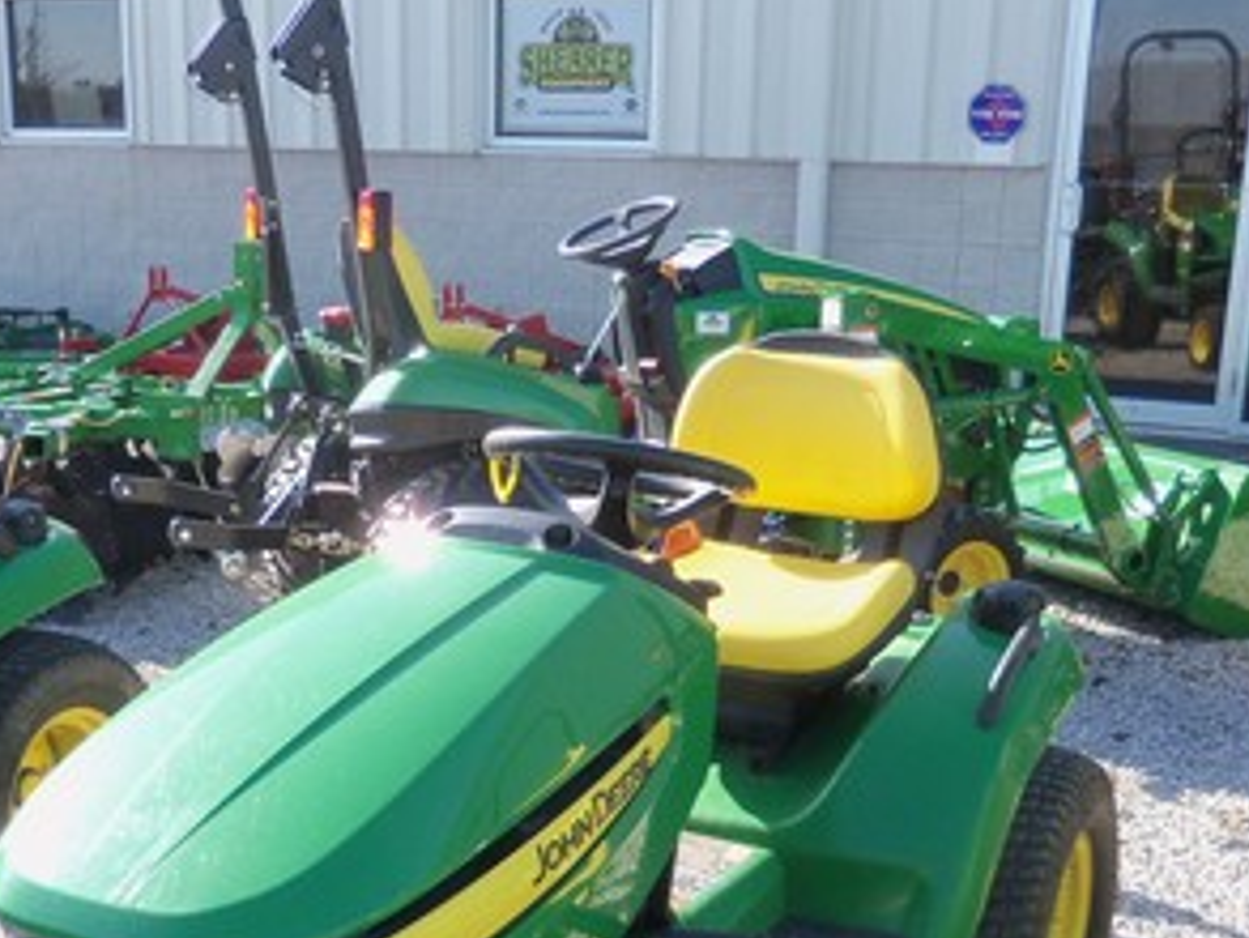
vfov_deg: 27.4
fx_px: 1877
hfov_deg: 36.8
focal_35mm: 52
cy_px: 785
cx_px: 563
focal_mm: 5.1
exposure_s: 1/125
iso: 64
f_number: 3.9
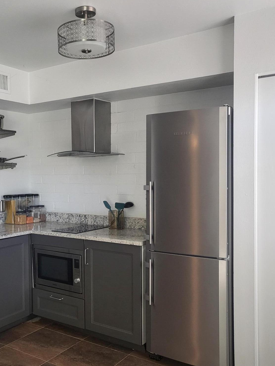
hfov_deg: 39.6
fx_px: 371
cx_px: 69
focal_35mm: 35
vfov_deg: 52.6
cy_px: 182
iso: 200
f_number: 1.8
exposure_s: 1/120
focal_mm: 4.25
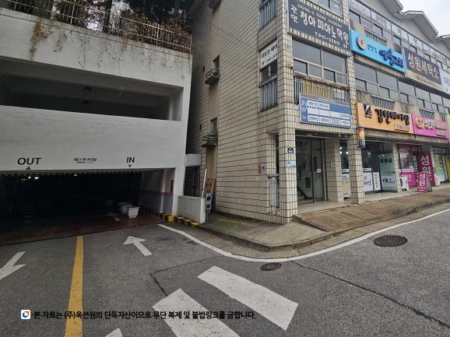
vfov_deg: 69.4
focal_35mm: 18
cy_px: 111
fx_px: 234
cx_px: 307
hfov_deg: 84.2
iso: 50
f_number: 2.2
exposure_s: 1/154
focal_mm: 2.2
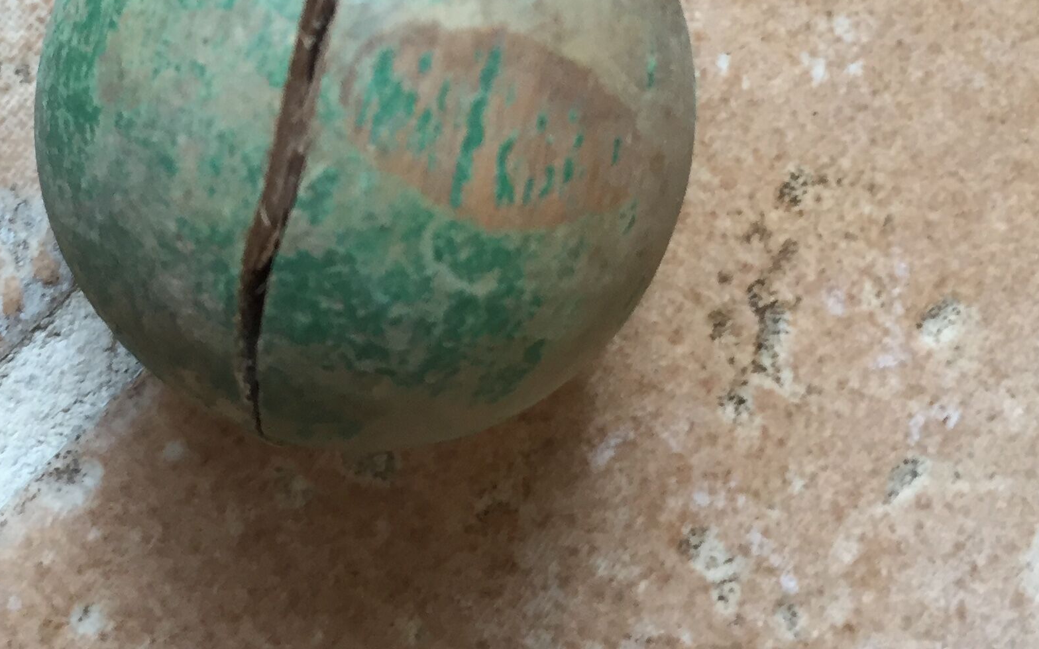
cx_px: 386
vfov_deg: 19.7
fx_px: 1812
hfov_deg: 31.8
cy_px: 8
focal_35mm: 64
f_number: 2.2
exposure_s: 1/33
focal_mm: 4.15
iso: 100
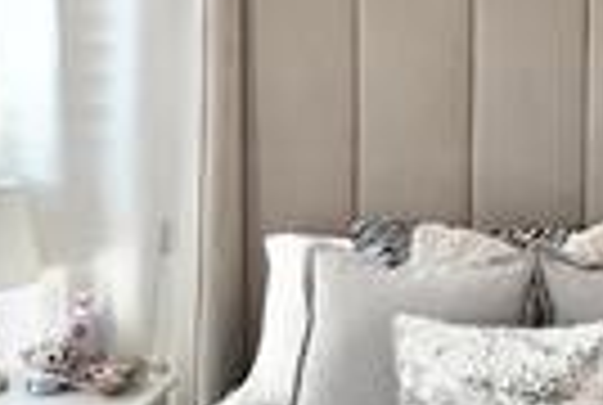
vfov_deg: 20.2
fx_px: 1125
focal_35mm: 67
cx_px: 626
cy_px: 94
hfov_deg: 27.9
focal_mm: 7.6
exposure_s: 1/80
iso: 200
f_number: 2
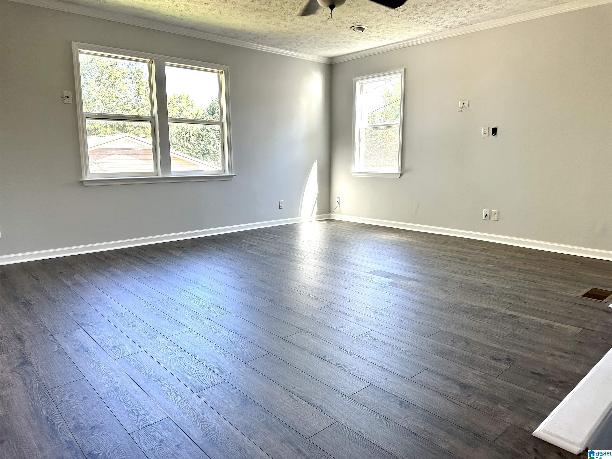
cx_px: 306
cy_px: 230
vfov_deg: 56.8
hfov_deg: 71.6
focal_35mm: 24
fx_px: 424
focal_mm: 6.86
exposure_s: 1/165
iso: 100
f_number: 1.78
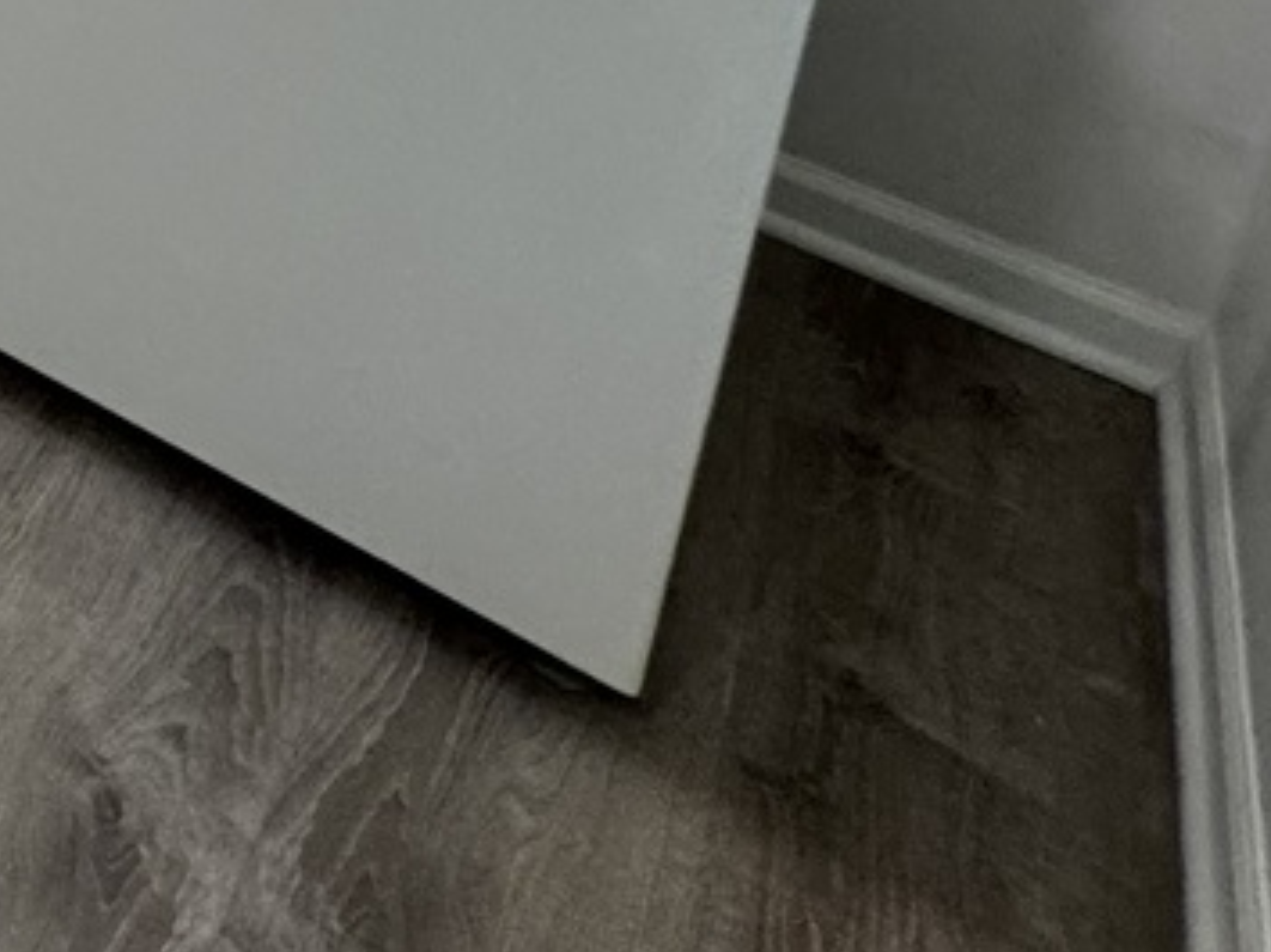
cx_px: -1188
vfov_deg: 18.1
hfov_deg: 20.0
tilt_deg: -11.5
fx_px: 2091
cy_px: -923
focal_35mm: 57
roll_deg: -2.4
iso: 250
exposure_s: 1/120
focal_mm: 2.22
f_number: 2.2
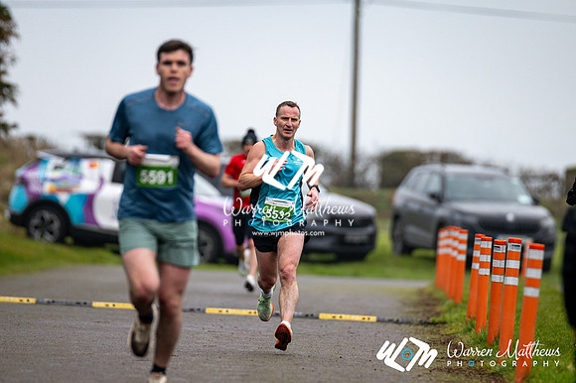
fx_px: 7196
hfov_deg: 4.6
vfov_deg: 3.1
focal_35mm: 450
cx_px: 288
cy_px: 192
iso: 280
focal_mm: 300
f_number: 2.8
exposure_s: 1/1600
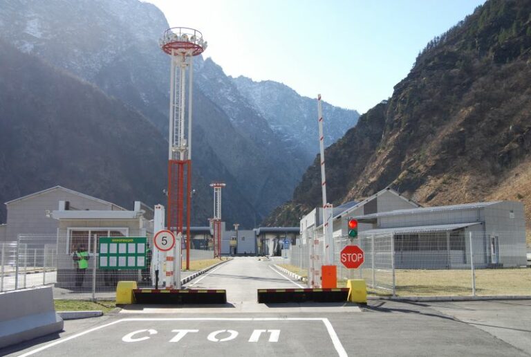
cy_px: 178
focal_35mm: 39
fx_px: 577
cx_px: 266
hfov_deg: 49.4
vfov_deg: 34.4
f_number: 7.1
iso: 100
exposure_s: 1/160
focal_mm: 26
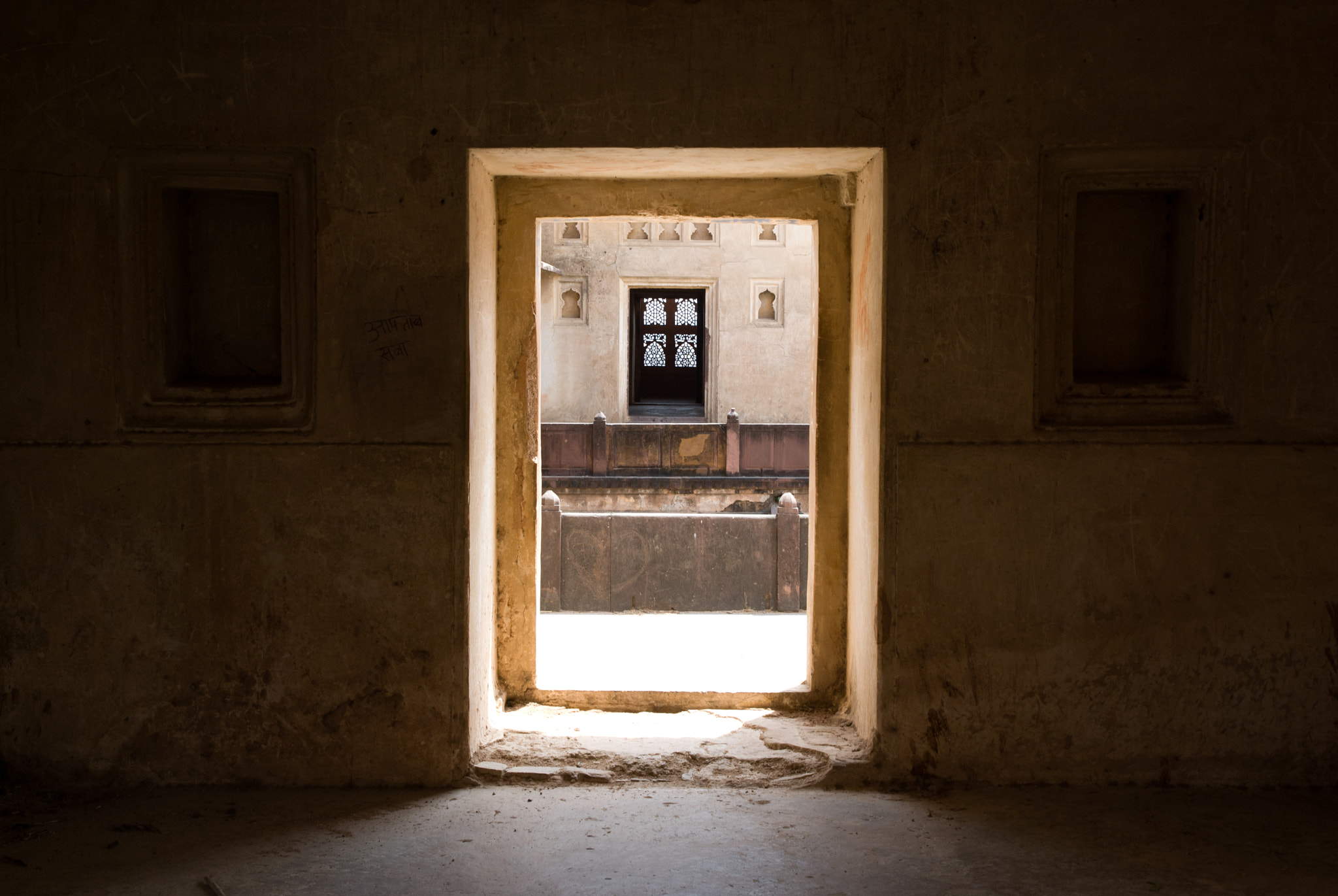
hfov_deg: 41.1
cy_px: 448
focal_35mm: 48
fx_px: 1786
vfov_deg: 28.2
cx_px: 669
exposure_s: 1/80
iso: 200
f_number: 8
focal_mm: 32
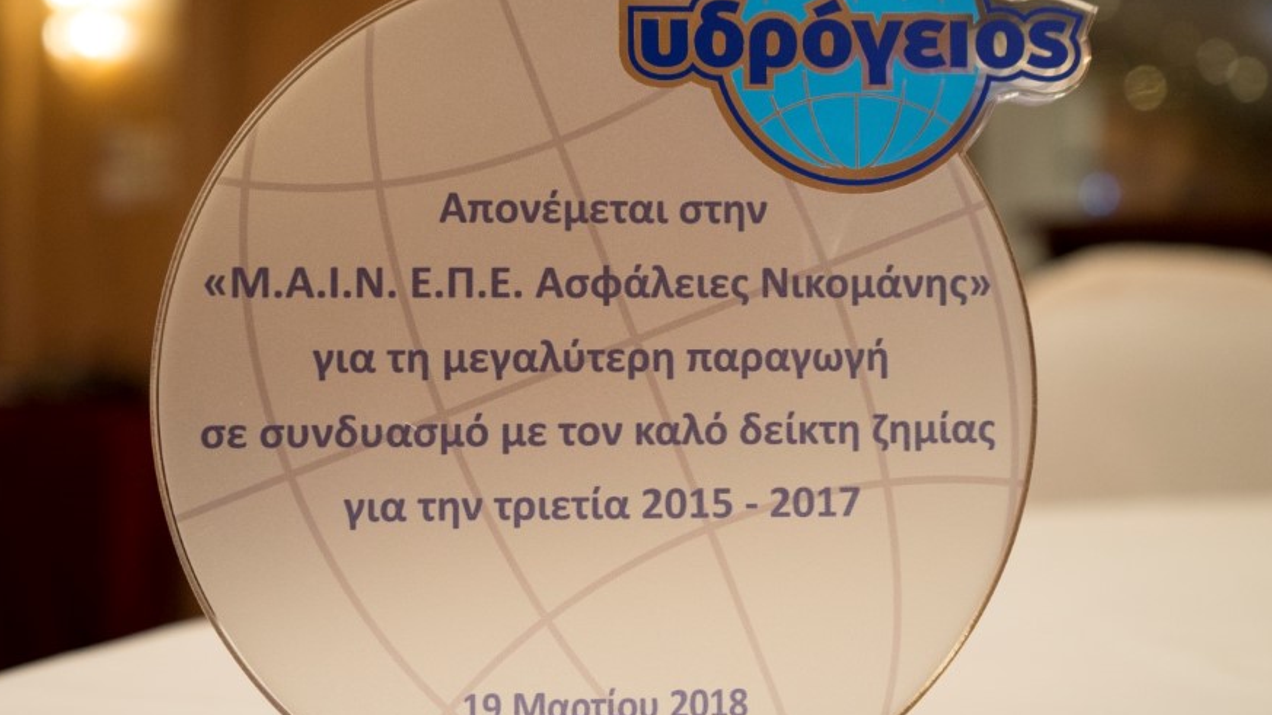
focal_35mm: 47
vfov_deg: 25.4
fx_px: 1585
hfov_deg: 43.7
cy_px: 349
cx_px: 634
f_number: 4
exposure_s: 1/60
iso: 1000
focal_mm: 34
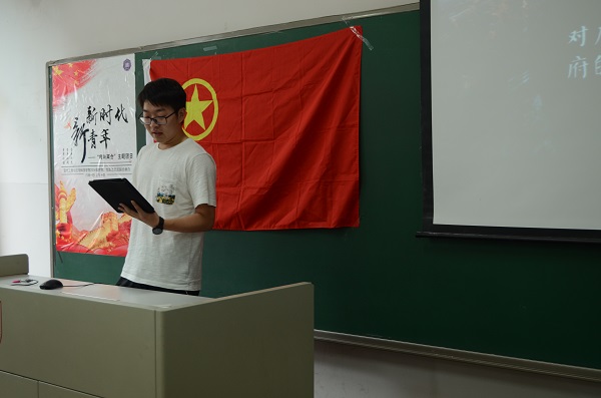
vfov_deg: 29.7
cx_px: 300
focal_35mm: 45
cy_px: 199
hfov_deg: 43.7
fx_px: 749
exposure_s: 1/30
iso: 400
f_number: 4.5
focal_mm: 30
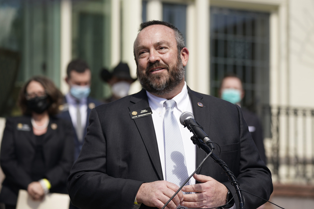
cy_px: 104
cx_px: 157
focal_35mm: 179
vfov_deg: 7.7
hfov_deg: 11.5
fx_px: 1561
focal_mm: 179
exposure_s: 1/640
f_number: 5.6
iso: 200
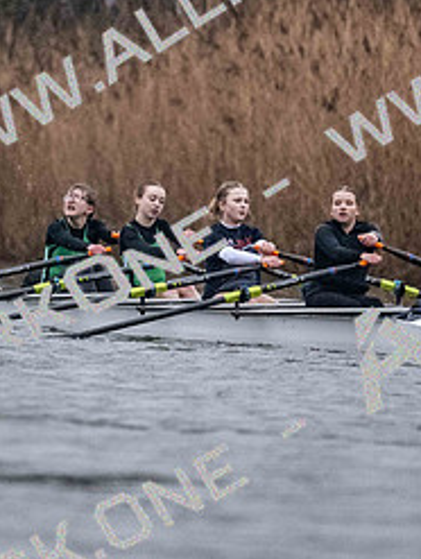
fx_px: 14589
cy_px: 200
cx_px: 161
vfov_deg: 2.2
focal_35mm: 902
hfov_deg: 1.7
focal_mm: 400
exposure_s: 1/1600
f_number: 4.5
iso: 7200
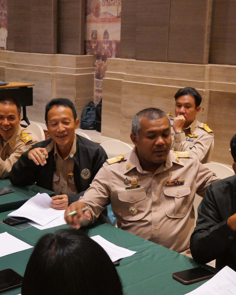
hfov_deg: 25.8
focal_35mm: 58
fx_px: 506
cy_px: 147
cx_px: 46
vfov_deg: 32.5
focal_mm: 20
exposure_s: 1/125
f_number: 5
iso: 3200
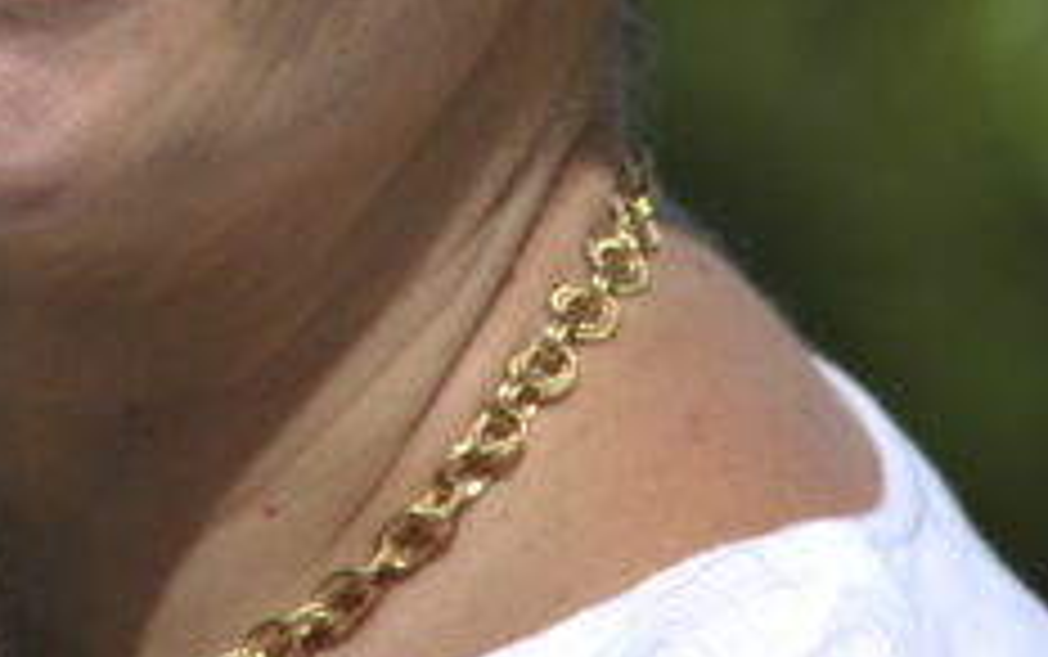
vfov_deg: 1.9
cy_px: -416
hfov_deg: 3.0
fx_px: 20122
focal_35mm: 704
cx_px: 45
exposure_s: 1/500
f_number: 8
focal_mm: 210
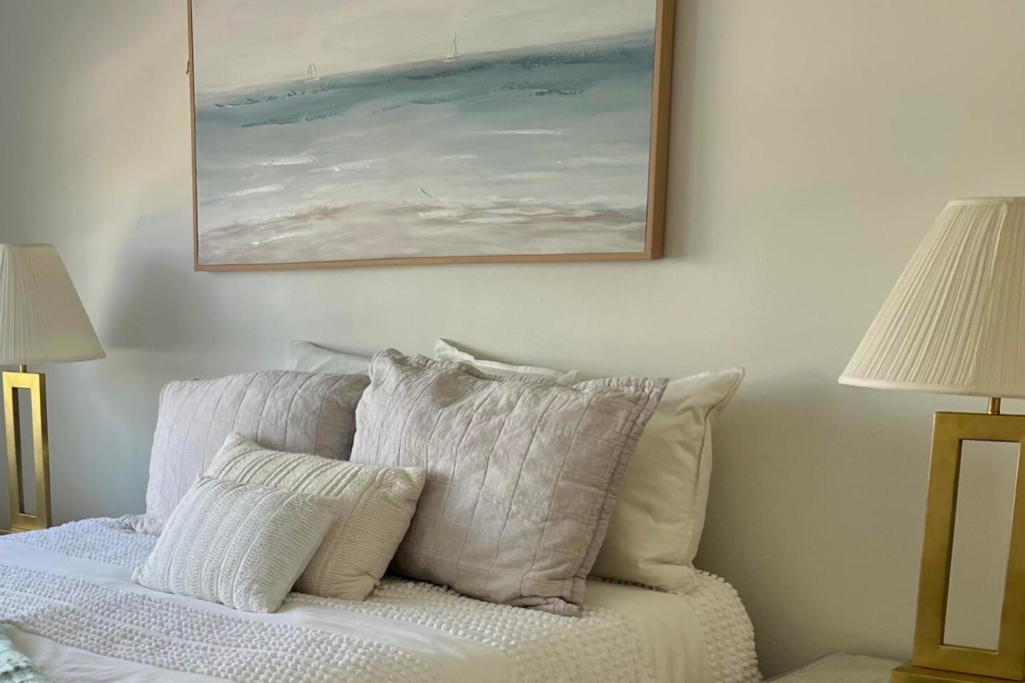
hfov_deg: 34.3
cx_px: 169
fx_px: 1594
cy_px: 664
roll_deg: +1.6
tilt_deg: -13.7
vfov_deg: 23.3
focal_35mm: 56
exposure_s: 1/161
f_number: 1.5
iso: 40
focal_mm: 5.7
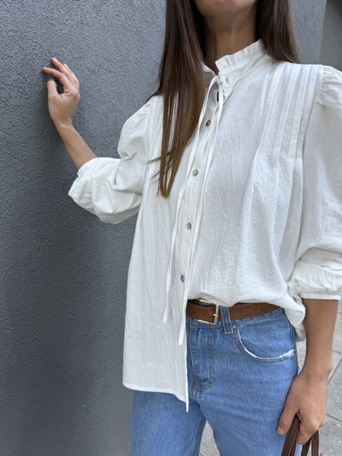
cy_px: 228
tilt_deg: -12.1
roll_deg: -2.4
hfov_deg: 56.8
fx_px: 316
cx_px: 171
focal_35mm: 24
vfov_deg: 71.6
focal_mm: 6.76
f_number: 1.78
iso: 64
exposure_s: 1/177
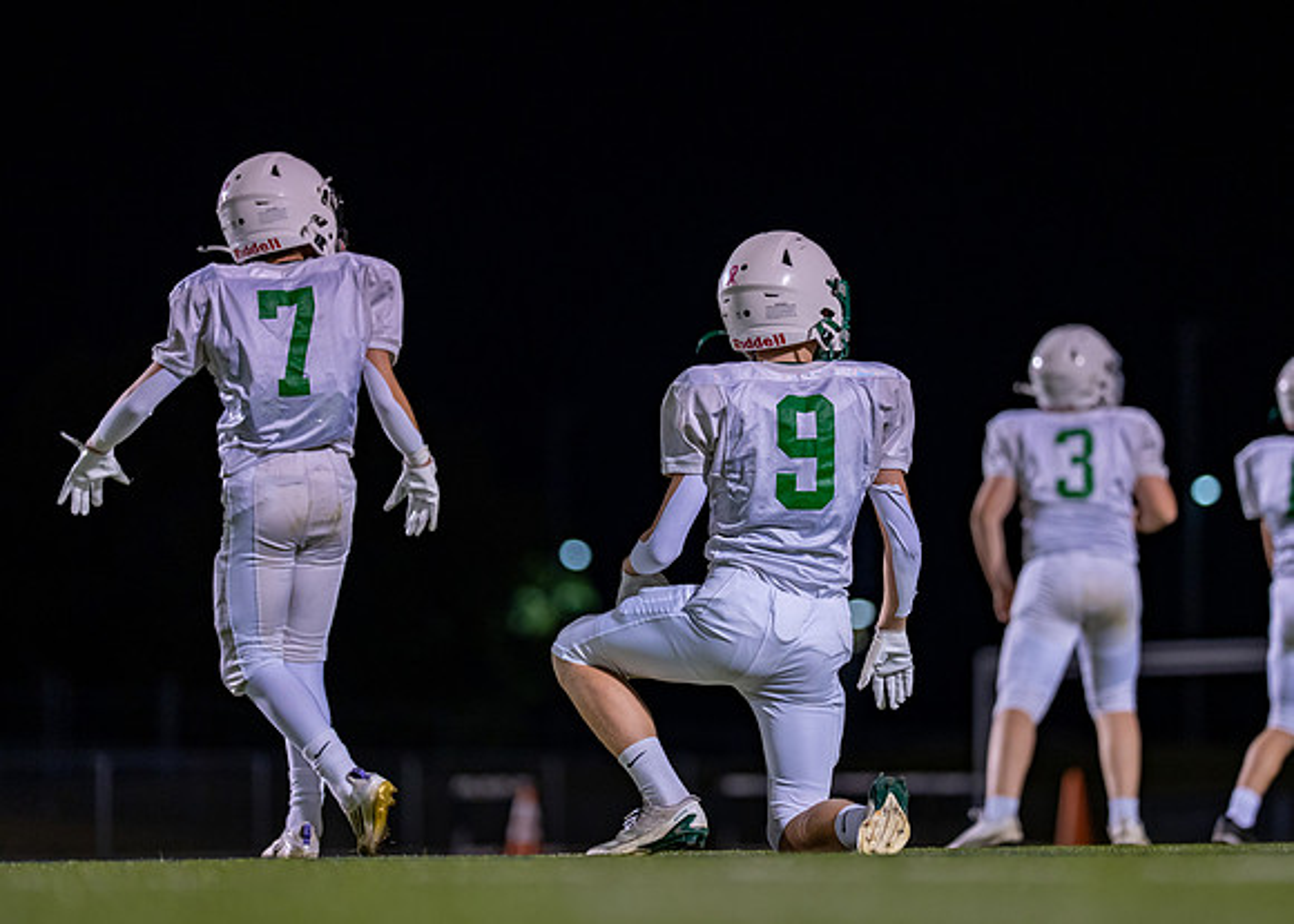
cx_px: 754
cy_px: 454
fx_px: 5695
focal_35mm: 155
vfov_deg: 9.3
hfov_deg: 13.0
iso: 1600
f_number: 1.8
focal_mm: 135
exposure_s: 1/1250
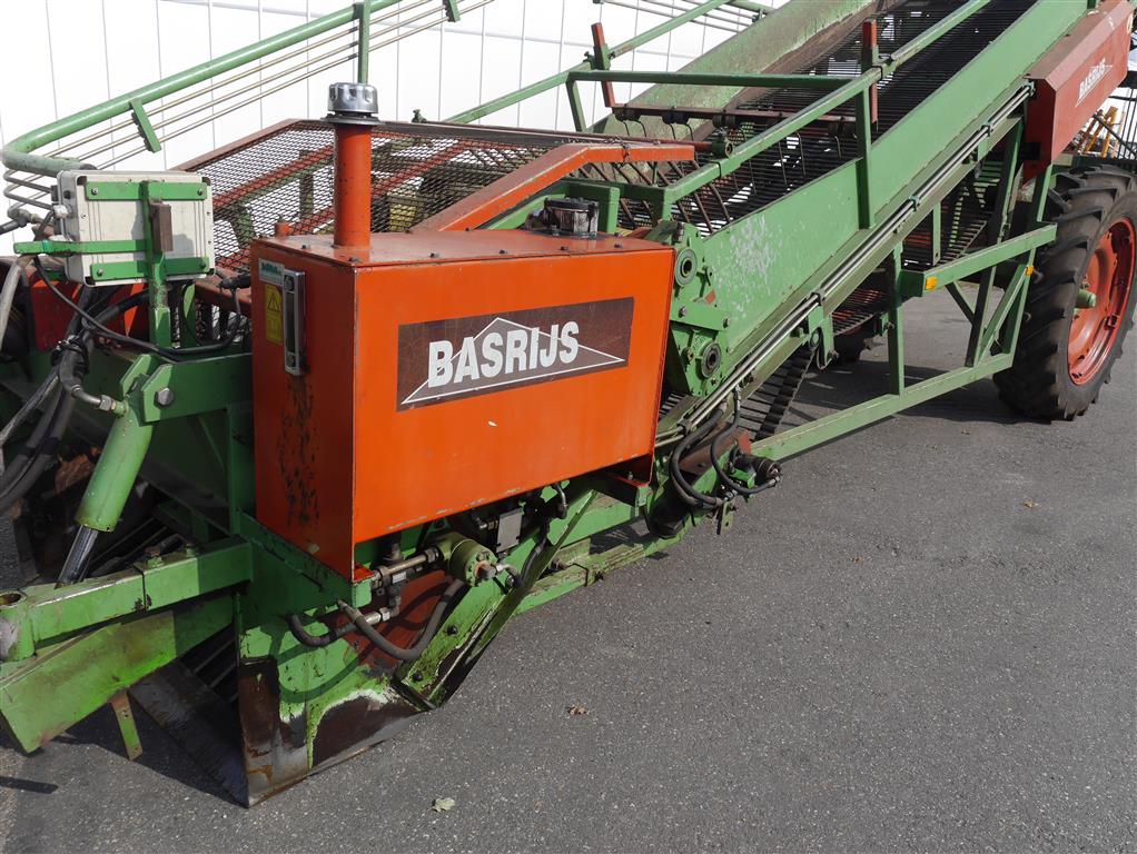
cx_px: 568
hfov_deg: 63.4
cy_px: 427
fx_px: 920
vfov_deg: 49.8
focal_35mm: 28
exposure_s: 1/400
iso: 160
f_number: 8
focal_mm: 14
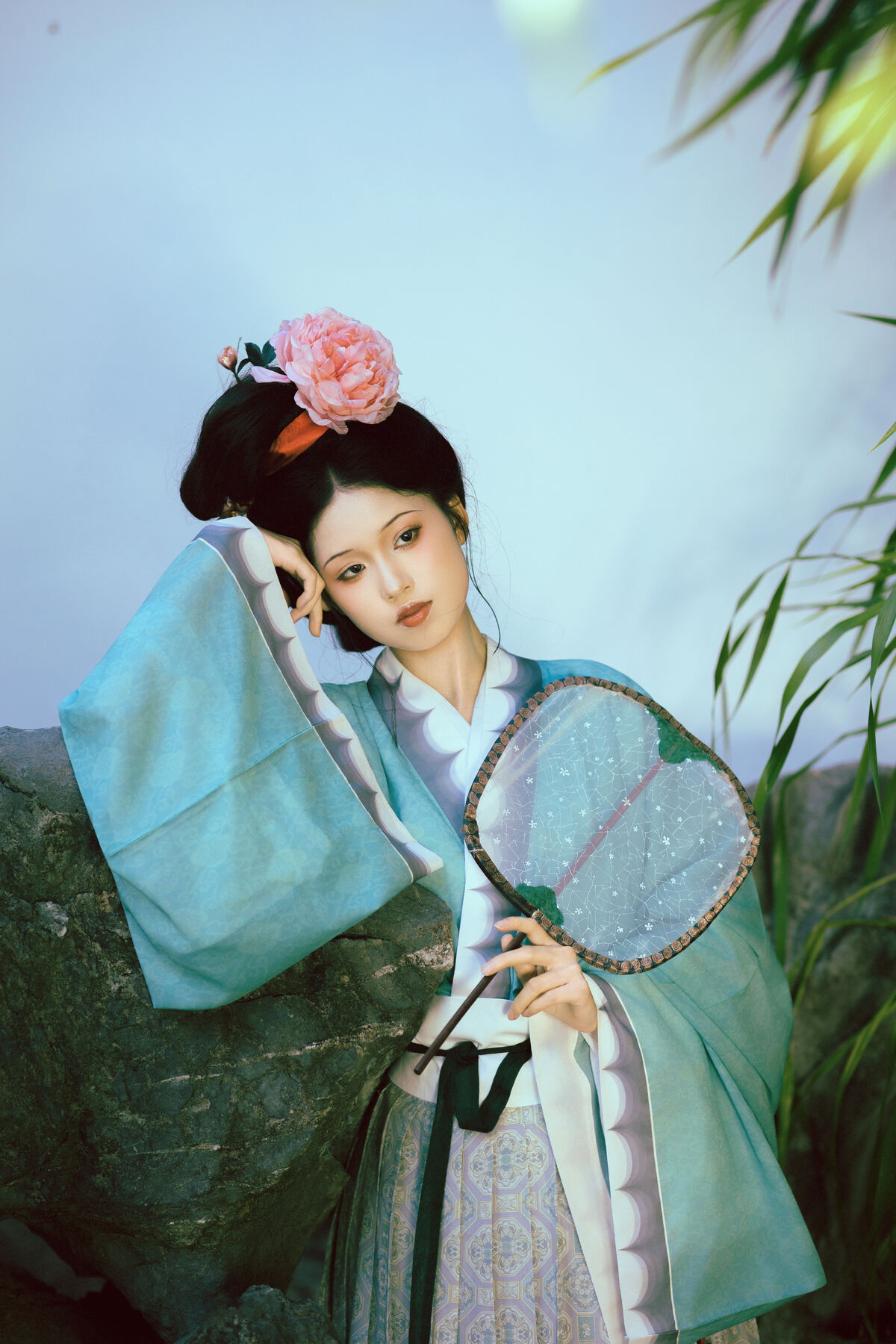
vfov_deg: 23.9
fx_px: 3173
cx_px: 448
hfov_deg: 16.1
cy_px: 672
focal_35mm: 85
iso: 125
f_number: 2.2
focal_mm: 85
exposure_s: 1/400
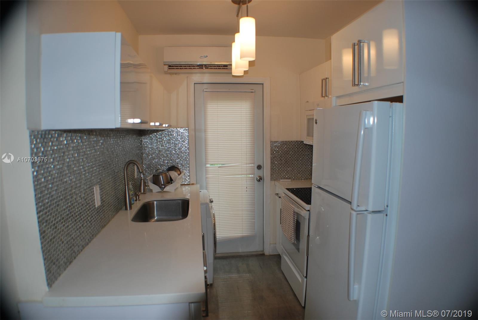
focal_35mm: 27
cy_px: 160
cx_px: 239
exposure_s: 1/60
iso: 200
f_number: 3.8
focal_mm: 18
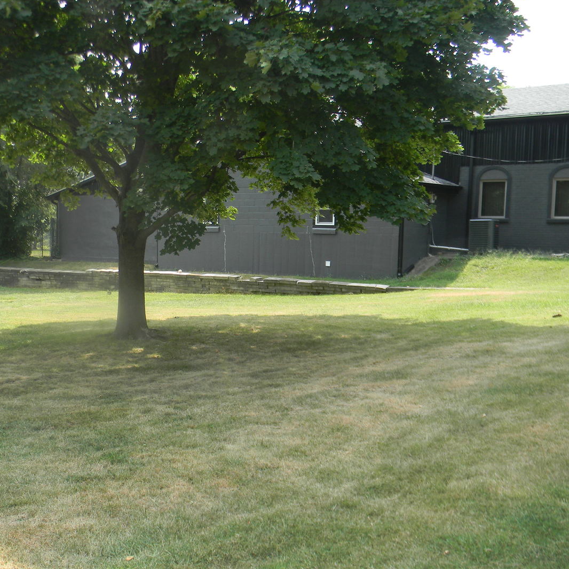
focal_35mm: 43
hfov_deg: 38.8
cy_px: 285
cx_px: 196
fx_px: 800
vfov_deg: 39.2
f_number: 3.7
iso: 80
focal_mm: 6.4
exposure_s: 1/194
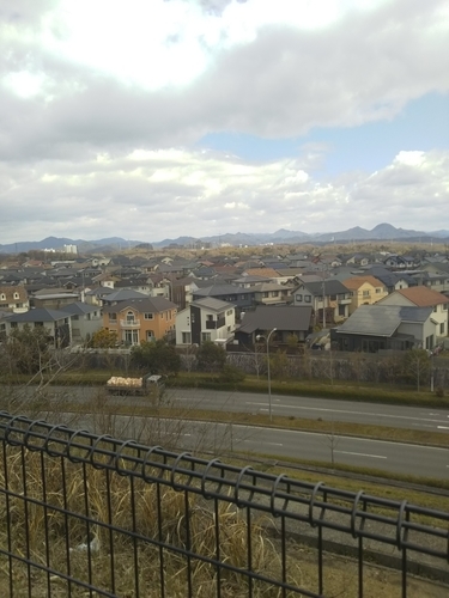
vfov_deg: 60.0
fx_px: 519
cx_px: 224
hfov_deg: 46.8
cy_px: 299
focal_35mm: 30
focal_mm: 4
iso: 40
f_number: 2.2
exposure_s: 1/672
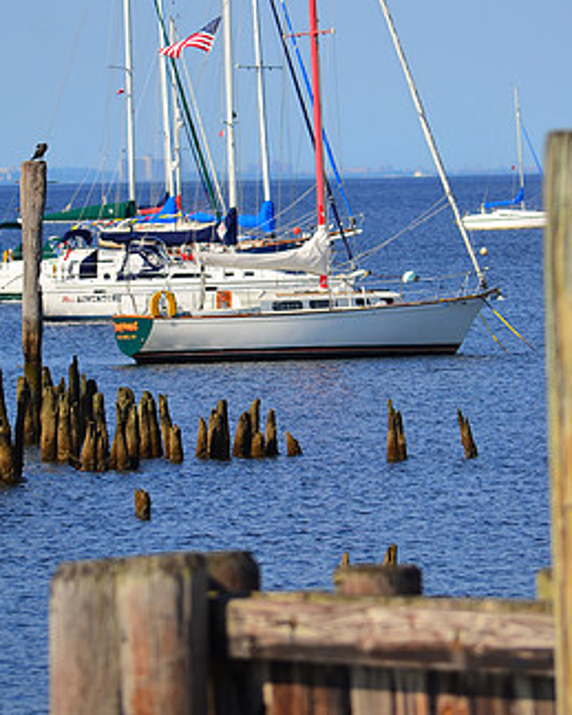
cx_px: 294
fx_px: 10370
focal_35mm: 490
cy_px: 274
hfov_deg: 3.2
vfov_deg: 4.0
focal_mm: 195
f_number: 5
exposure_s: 1/800
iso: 100
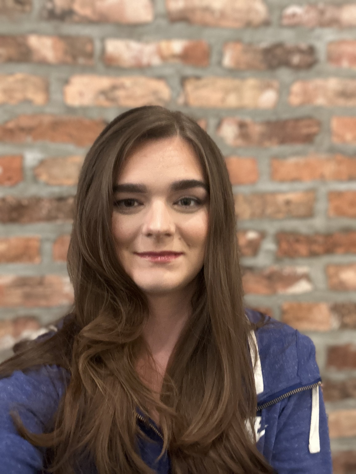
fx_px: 411
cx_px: 178
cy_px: 237
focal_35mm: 30
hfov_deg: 46.8
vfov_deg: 60.0
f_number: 1.9
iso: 320
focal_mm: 2.69
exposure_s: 1/40
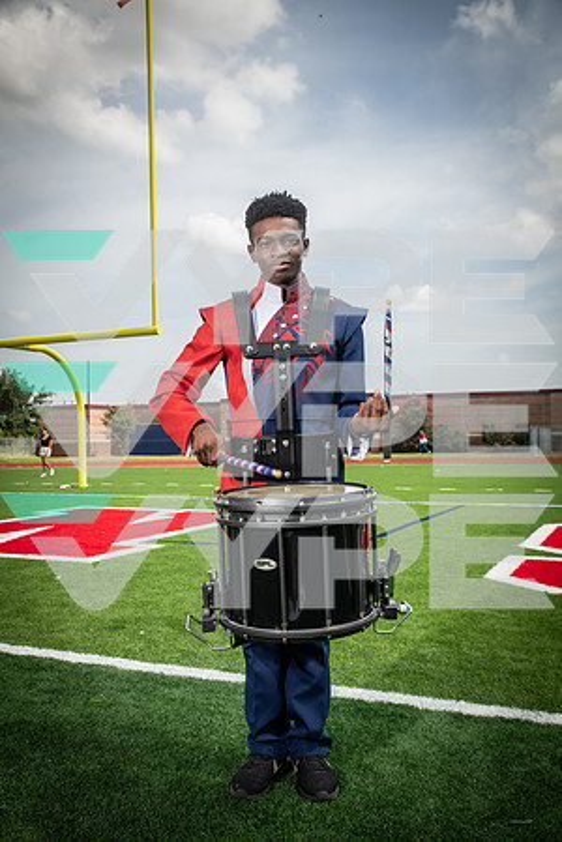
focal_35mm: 35
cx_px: 281
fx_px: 820
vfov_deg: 54.4
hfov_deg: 37.9
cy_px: 421
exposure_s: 1/400
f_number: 7.1
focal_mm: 35
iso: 125
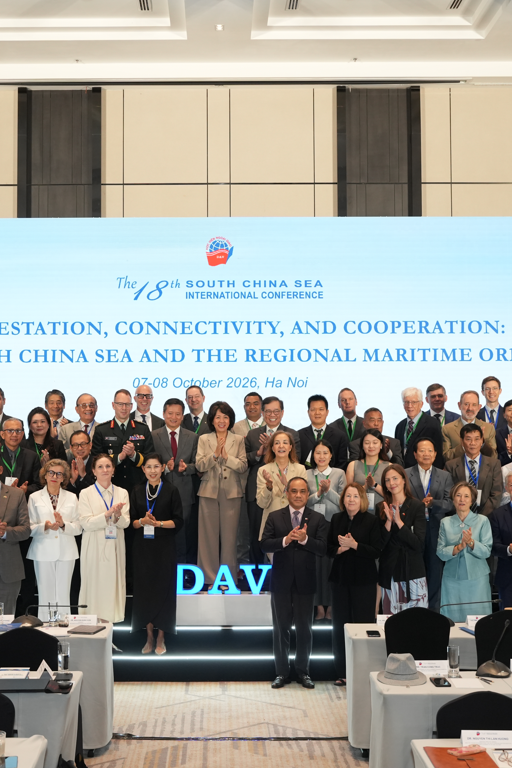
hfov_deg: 25.4
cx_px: 207
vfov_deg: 37.5
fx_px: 1132
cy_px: 386
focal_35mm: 53
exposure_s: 1/200
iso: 1600
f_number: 4
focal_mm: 34.7
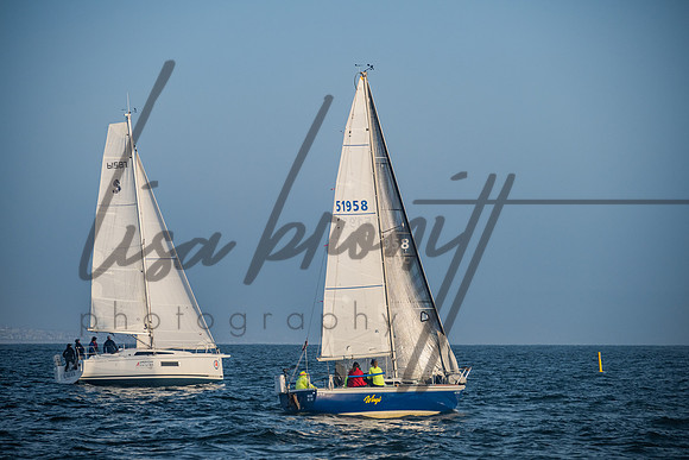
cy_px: 230
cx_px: 344
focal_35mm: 177
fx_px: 3387
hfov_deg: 11.6
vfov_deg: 7.8
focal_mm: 175
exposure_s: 1/1250
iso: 400
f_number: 6.3
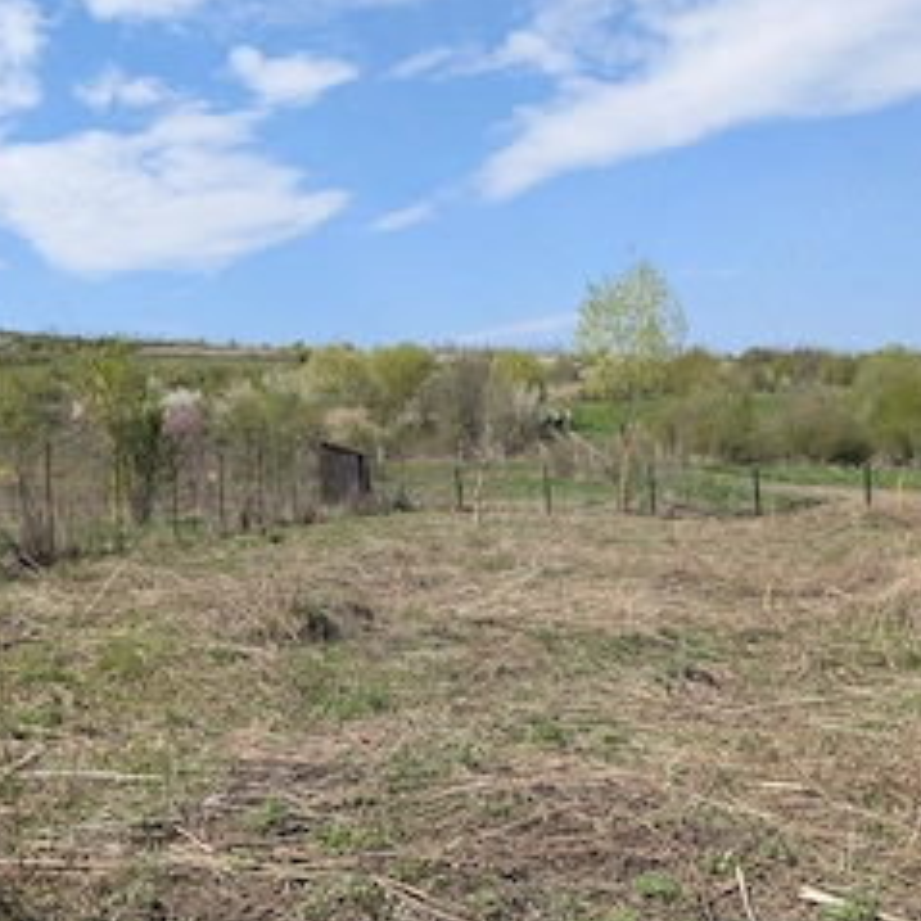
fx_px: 1204
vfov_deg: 41.7
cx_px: 474
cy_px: 547
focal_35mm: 40
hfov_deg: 41.9
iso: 63
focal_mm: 4.38
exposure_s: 1/3344
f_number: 1.73
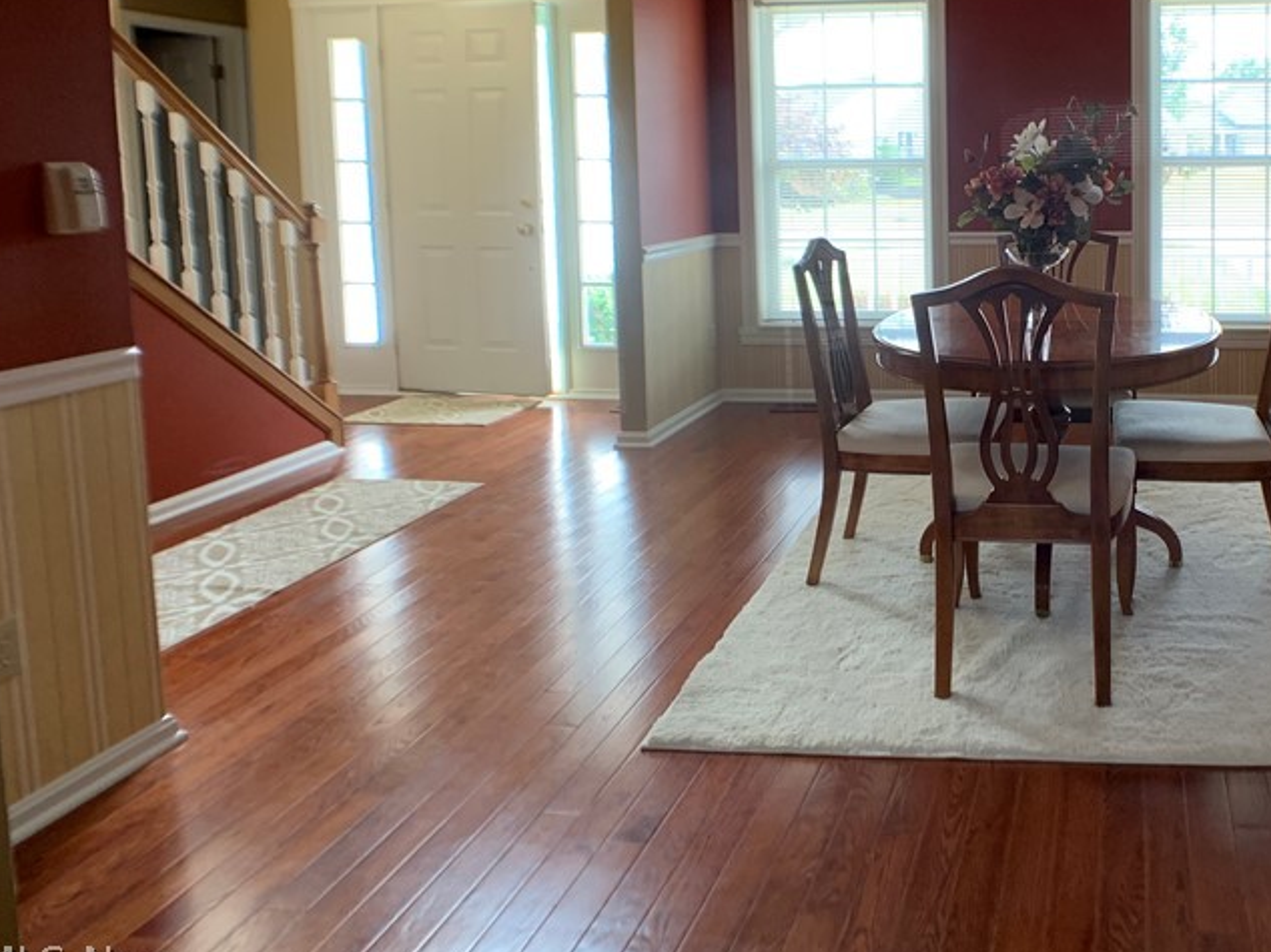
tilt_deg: -5.3
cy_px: 226
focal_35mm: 42
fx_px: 1542
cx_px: 994
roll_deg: +0.3
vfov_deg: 33.6
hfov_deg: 43.0
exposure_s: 1/85
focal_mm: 4.25
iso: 100
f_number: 1.8
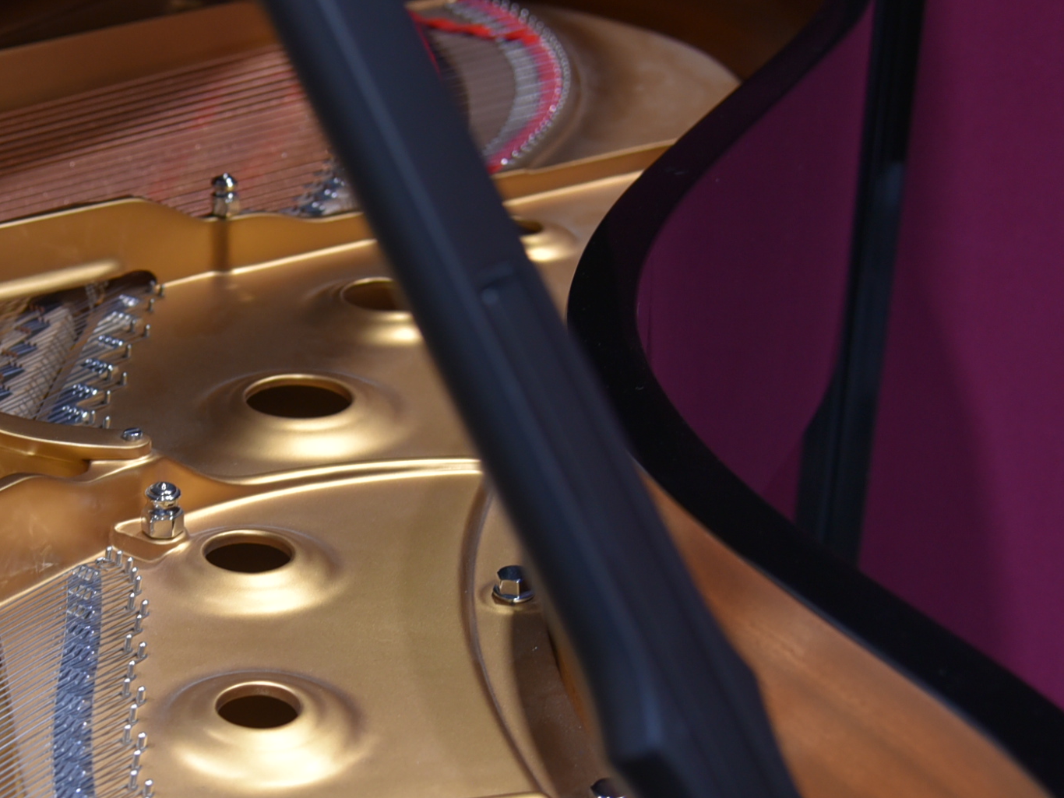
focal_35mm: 72
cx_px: 170
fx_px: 2213
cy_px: 528
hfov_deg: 26.4
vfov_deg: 20.4
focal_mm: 34
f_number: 4
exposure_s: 1/60
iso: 800
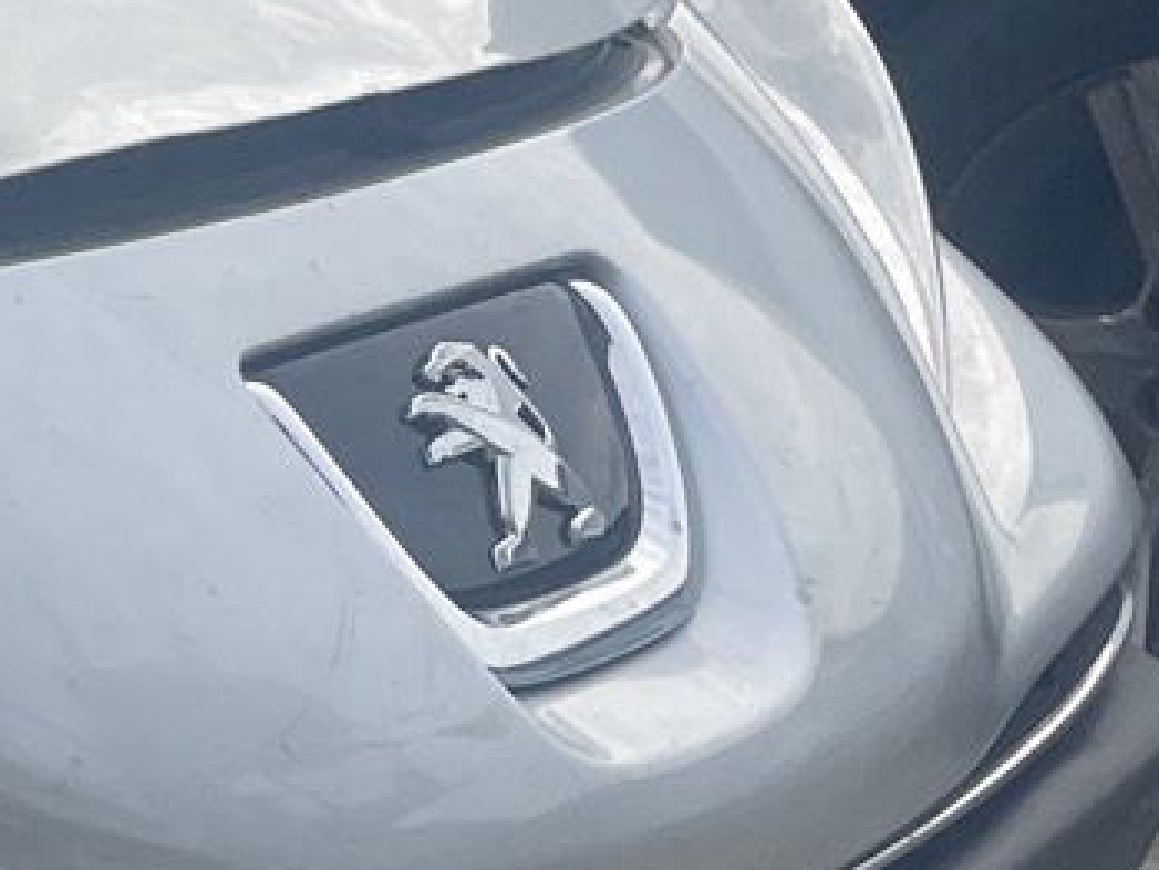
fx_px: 4488
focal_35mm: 134
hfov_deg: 12.2
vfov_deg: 11.1
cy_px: 452
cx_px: -1491
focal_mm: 4.2
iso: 32
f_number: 1.6
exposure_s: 1/1276
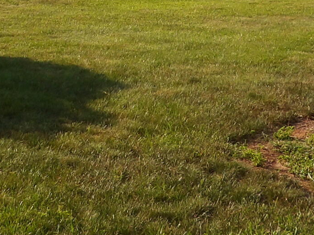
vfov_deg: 10.3
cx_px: 140
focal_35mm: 142
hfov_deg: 13.9
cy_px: -58
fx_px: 1288
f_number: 3.1
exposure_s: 1/752
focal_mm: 5.9
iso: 100
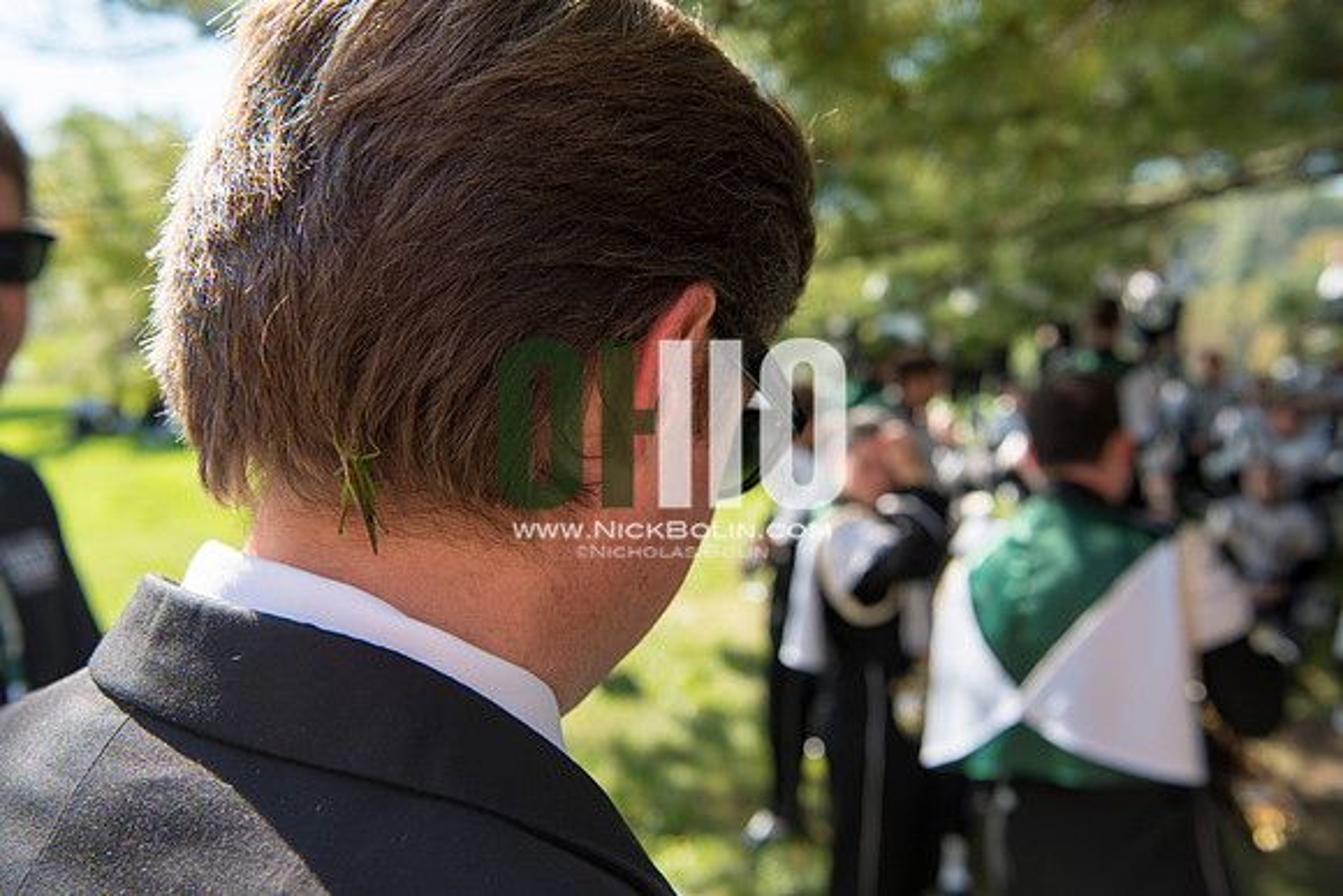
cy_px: 448
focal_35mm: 38
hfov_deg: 50.7
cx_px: 672
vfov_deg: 35.1
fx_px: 1418
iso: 200
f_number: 5.6
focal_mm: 38
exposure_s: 1/800
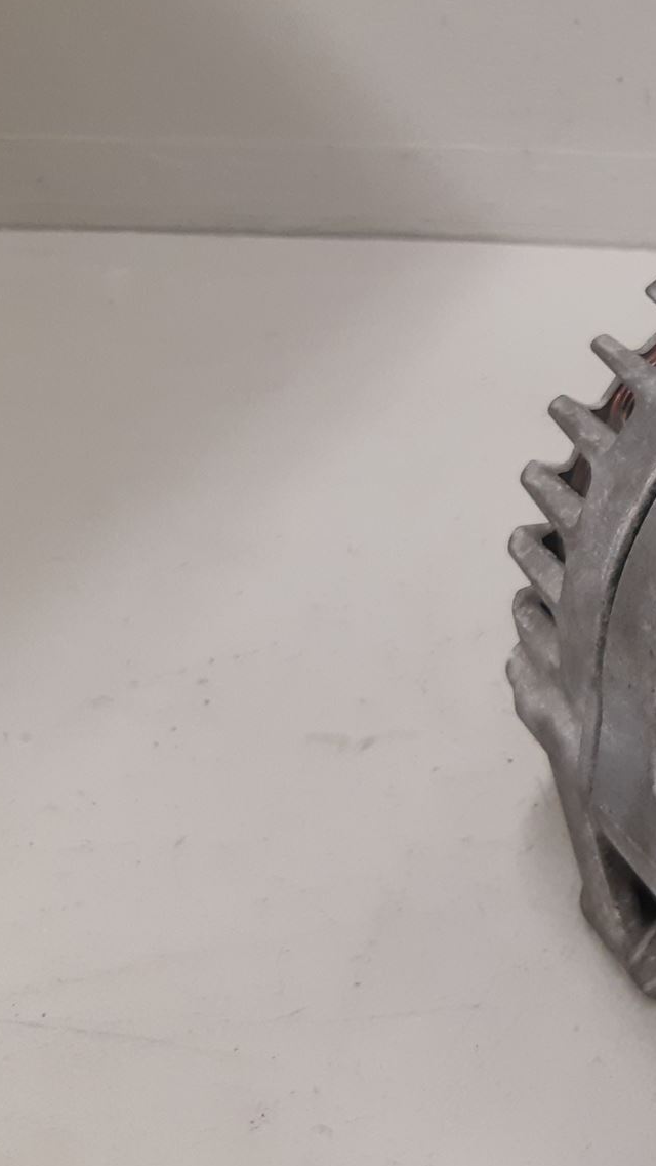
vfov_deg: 40.6
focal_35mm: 51
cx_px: 971
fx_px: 1576
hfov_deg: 20.3
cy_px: 599
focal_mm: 3.93
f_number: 1.7
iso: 160
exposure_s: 1/50
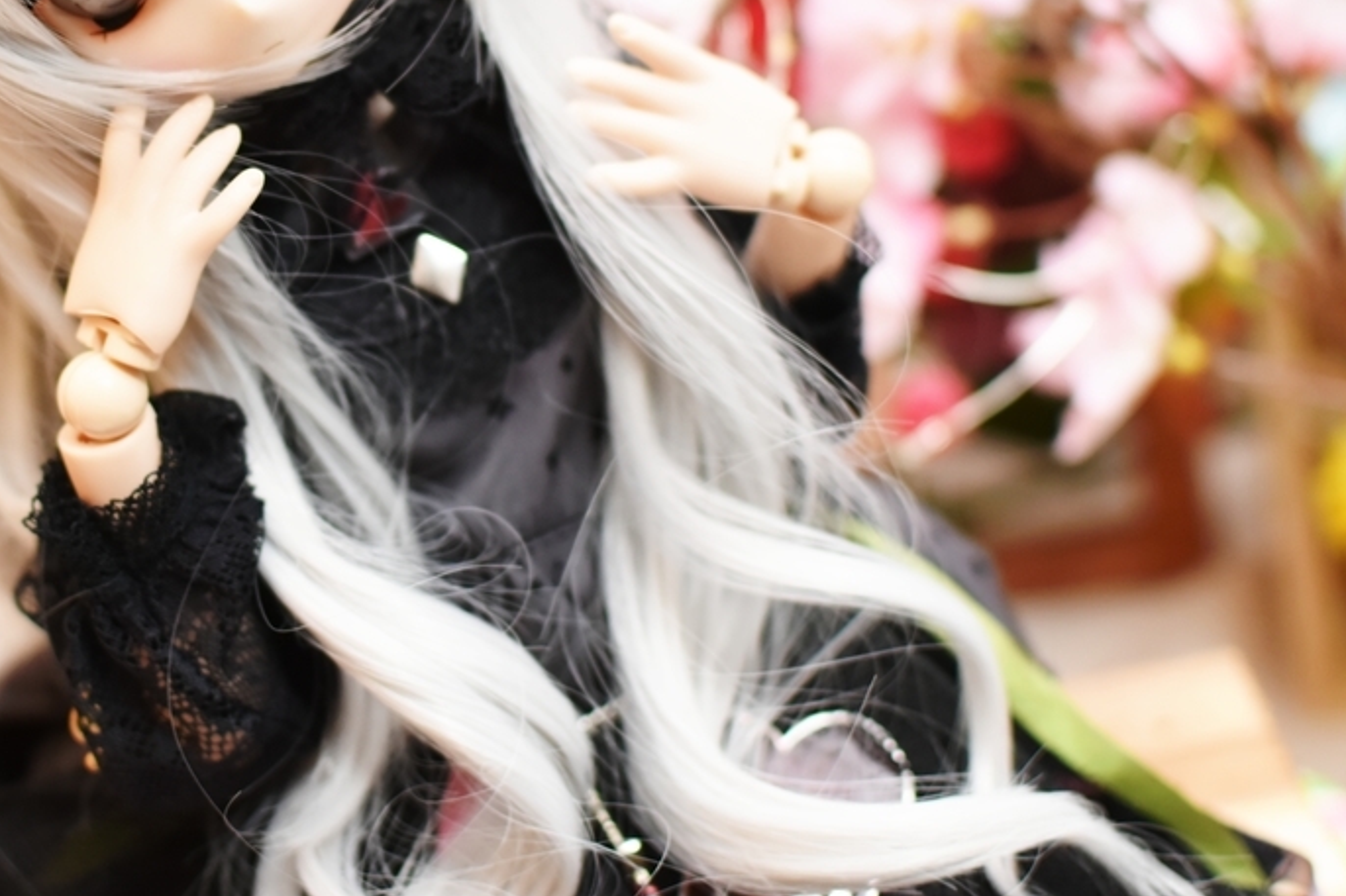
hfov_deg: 22.1
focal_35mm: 92
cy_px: 169
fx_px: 3434
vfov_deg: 14.8
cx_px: 416
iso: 800
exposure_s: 1/60
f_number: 2.5
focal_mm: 35
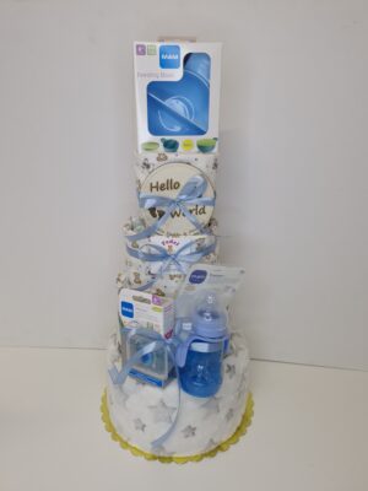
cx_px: 184
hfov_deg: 58.9
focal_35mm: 23
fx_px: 326
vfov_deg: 73.9
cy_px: 246
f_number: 1.8
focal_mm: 5.54
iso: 50
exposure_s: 1/50
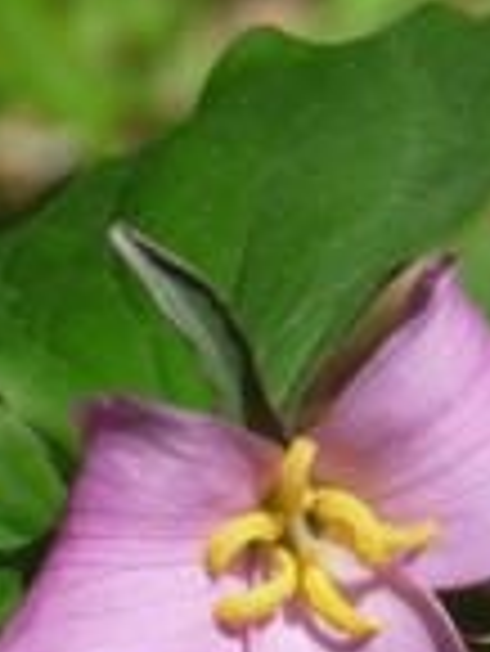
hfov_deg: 2.0
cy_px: 571
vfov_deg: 2.6
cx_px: -364
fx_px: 14266
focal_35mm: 757
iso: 100
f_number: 5
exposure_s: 1/250
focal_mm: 30.5
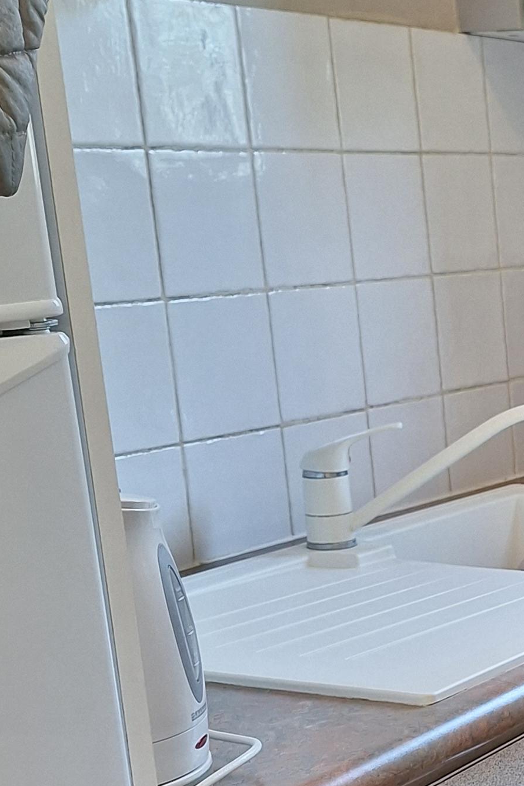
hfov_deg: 16.3
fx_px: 1594
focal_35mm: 73
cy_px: 568
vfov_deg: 27.4
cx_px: 880
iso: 50
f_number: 1.8
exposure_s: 1/50
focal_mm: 5.54
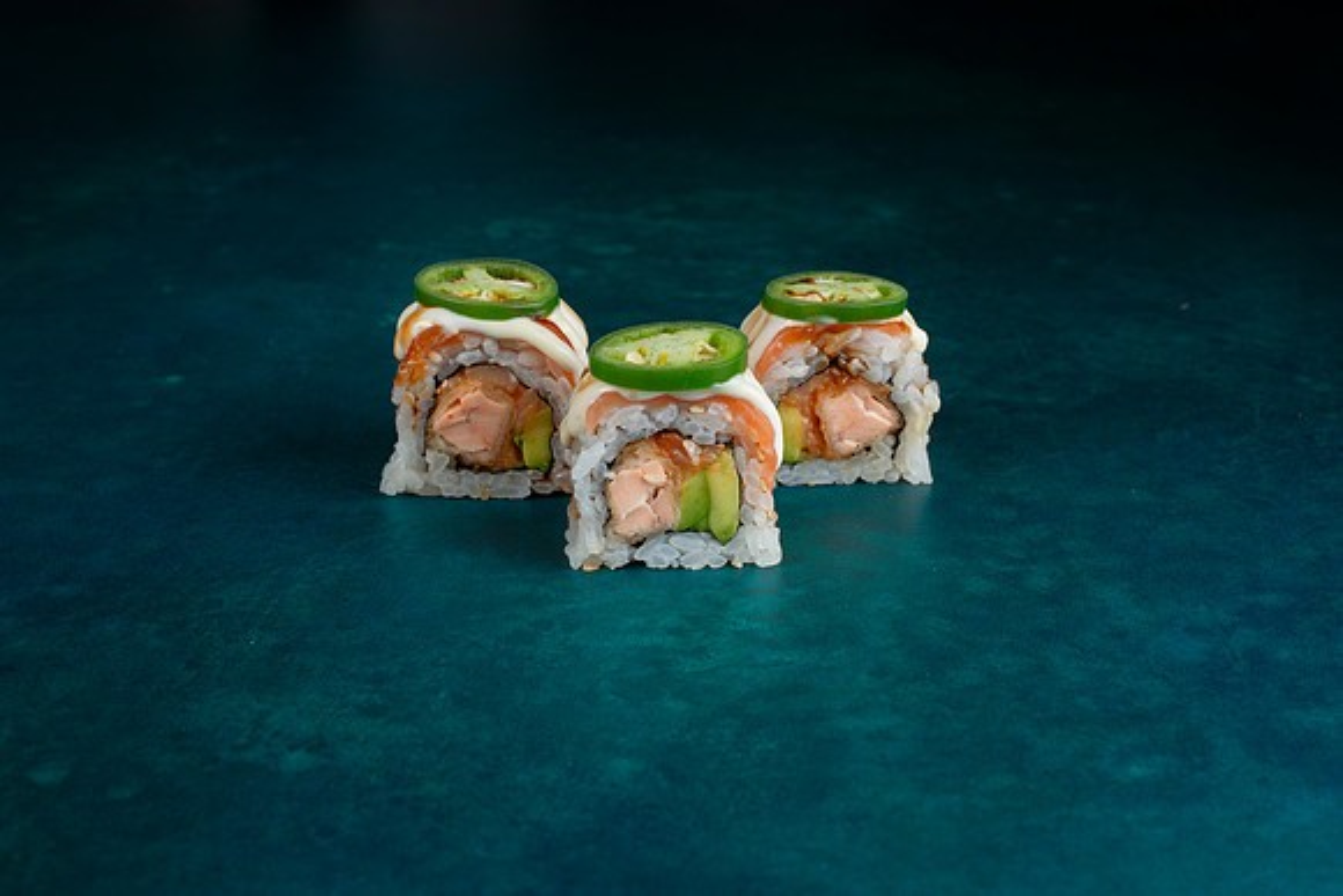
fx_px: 1995
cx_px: 671
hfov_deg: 37.2
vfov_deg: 25.3
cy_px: 422
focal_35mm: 53
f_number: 10
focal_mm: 50
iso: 250
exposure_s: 1/250
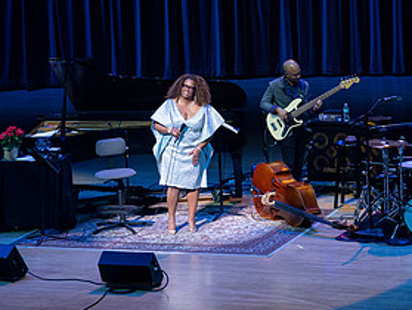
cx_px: 224
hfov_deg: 9.1
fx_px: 2598
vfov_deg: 6.8
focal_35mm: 218
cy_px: 116
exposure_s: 1/320
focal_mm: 108
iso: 2500
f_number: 5.6
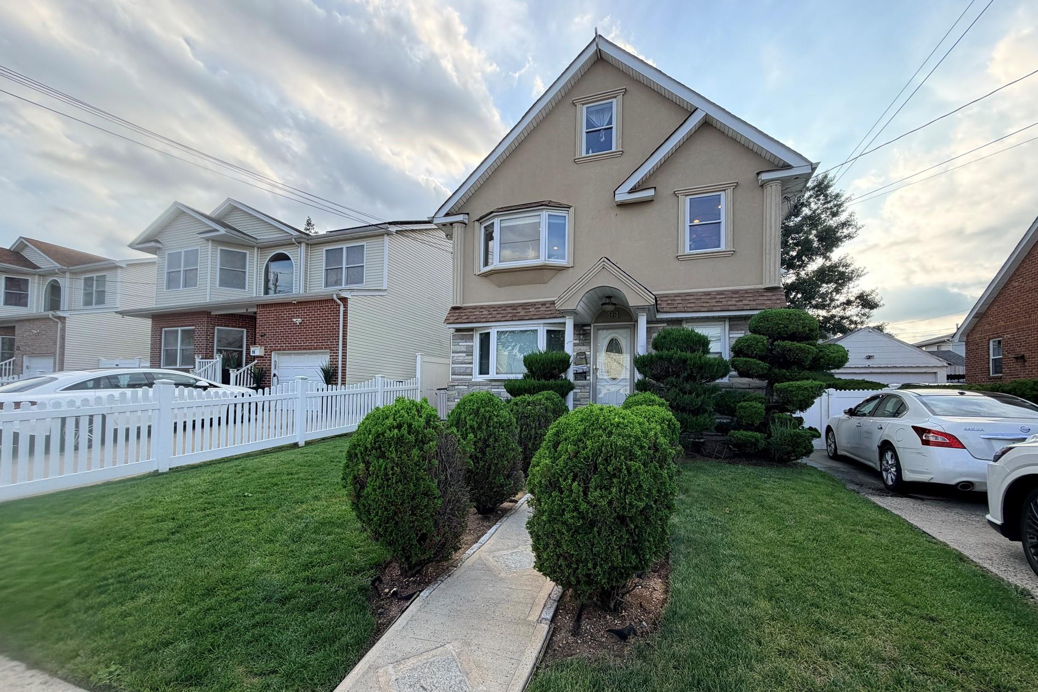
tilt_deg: +1.4
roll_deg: -0.8
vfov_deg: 77.0
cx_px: 524
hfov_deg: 100.4
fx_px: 432
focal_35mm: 15
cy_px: 386
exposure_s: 1/502
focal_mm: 2.22
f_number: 2.2
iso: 50
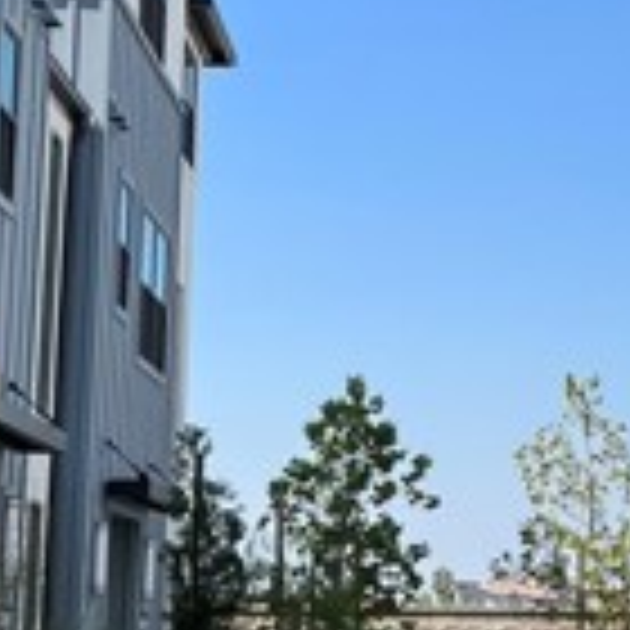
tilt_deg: +10.7
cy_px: 234
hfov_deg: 16.5
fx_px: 2162
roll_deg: -0.3
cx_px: 508
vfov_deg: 16.6
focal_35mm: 105
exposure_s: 1/4274
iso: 50
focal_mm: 5.7
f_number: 1.5
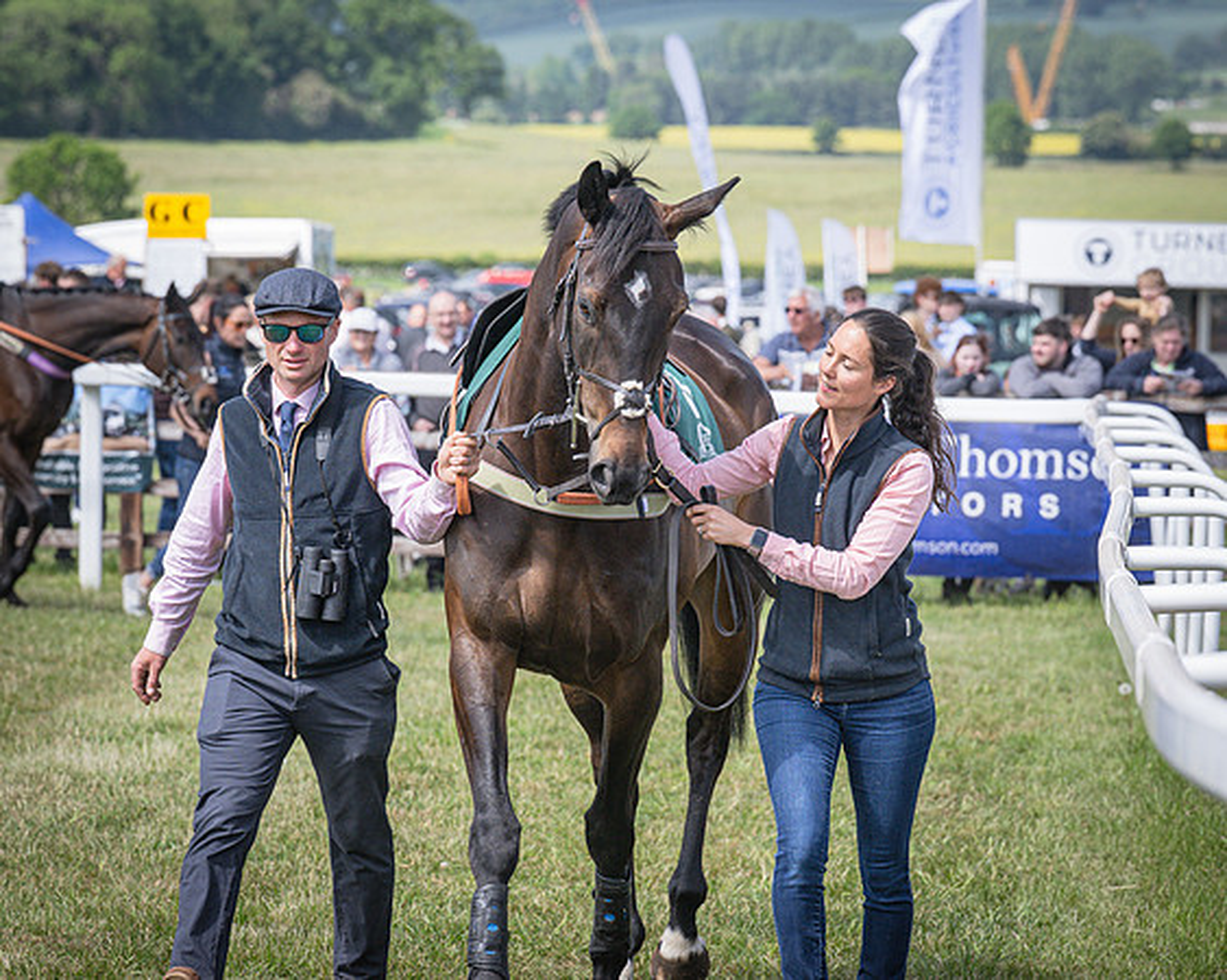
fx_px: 7035
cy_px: 490
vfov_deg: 8.0
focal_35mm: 194
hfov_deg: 10.0
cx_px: 491
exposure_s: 1/1600
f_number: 5
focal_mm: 115
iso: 400
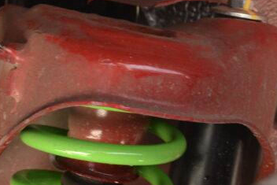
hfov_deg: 21.1
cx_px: 79
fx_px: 739
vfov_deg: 14.2
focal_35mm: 96
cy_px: 118
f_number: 4.5
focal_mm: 22
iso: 400
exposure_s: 1/80
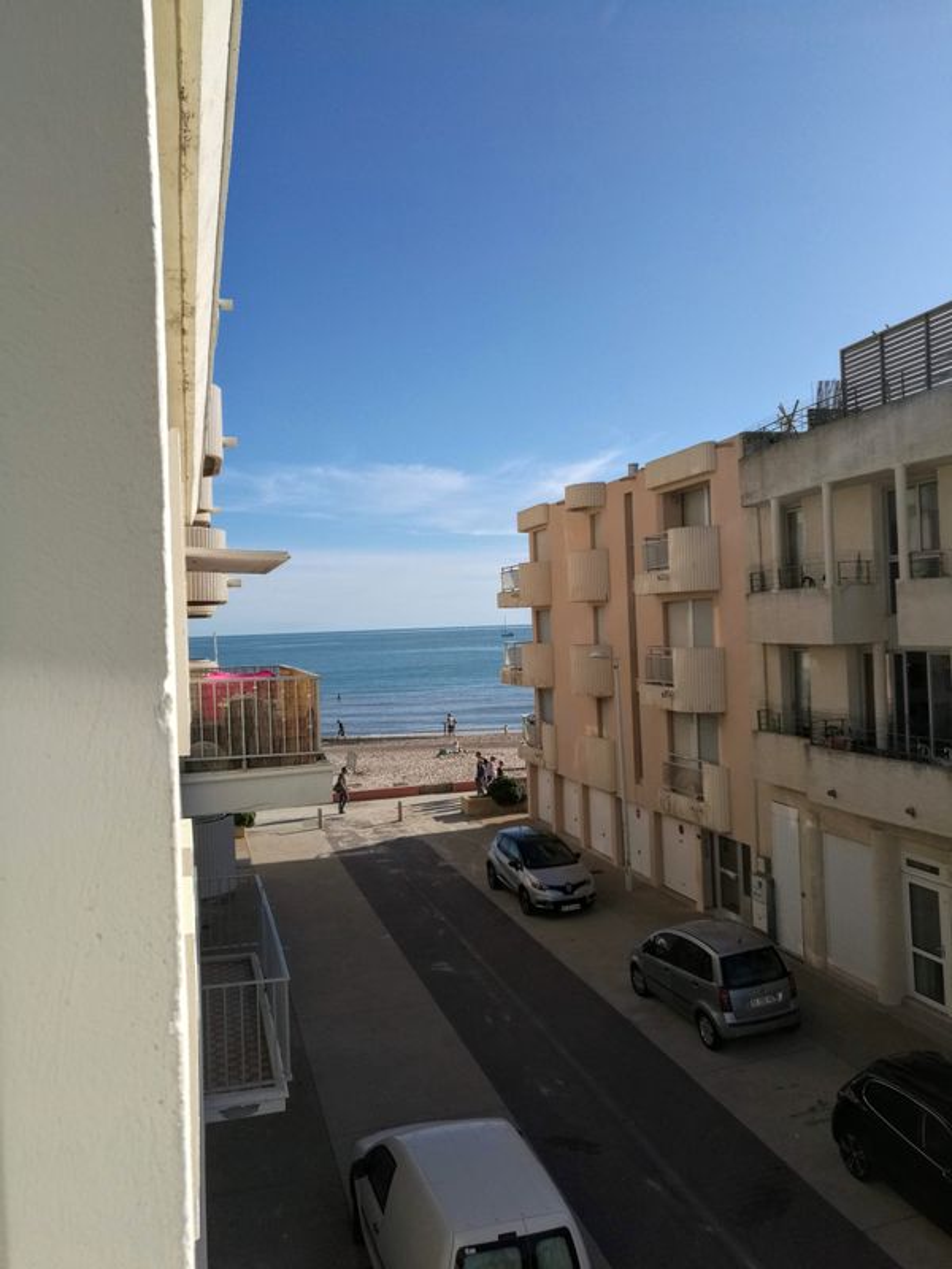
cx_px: 476
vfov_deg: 65.3
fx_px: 990
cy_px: 634
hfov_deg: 51.4
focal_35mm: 27
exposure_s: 1/1642
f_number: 2
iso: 50
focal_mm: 4.04
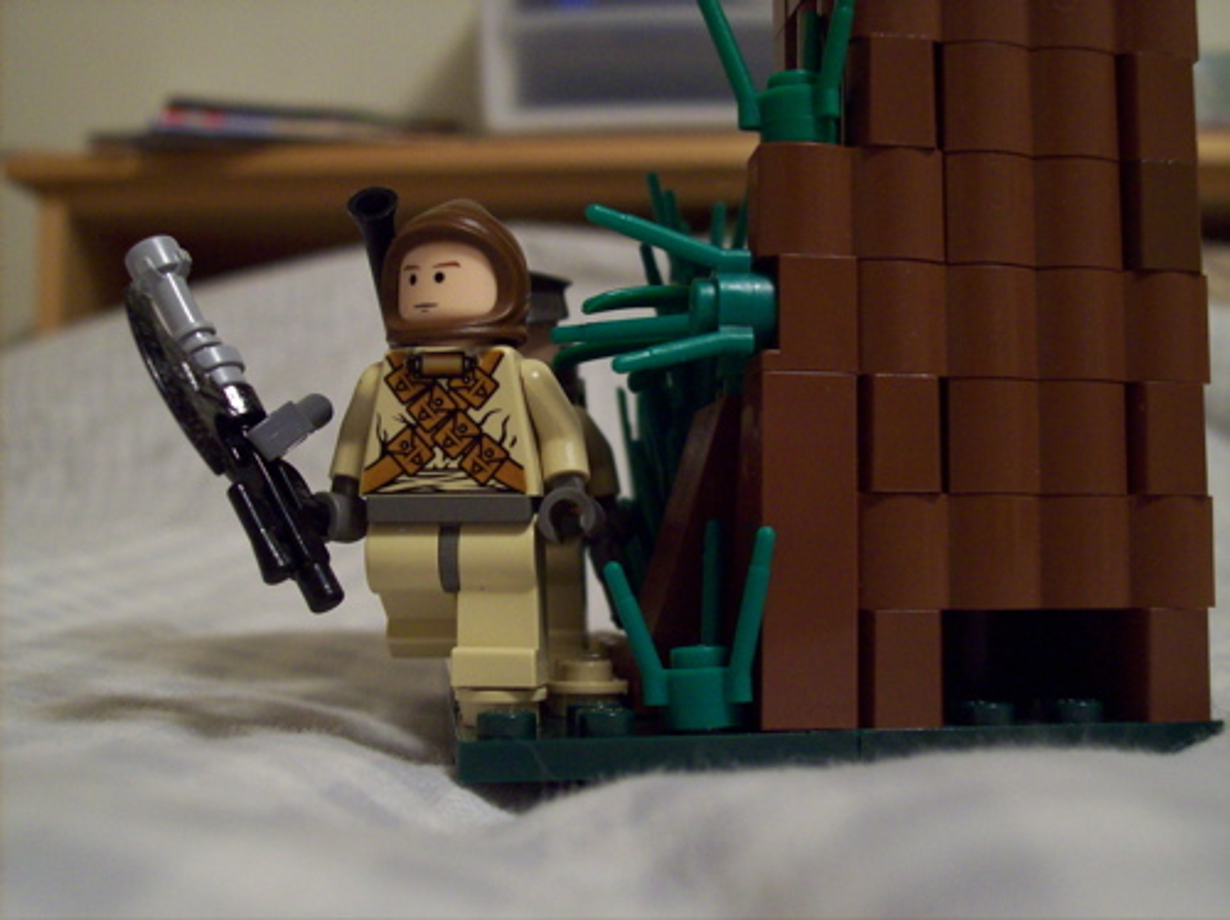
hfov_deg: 42.1
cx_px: 615
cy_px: 460
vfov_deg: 32.1
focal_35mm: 45
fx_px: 1597
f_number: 3
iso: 200
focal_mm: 7.6
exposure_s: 1/8
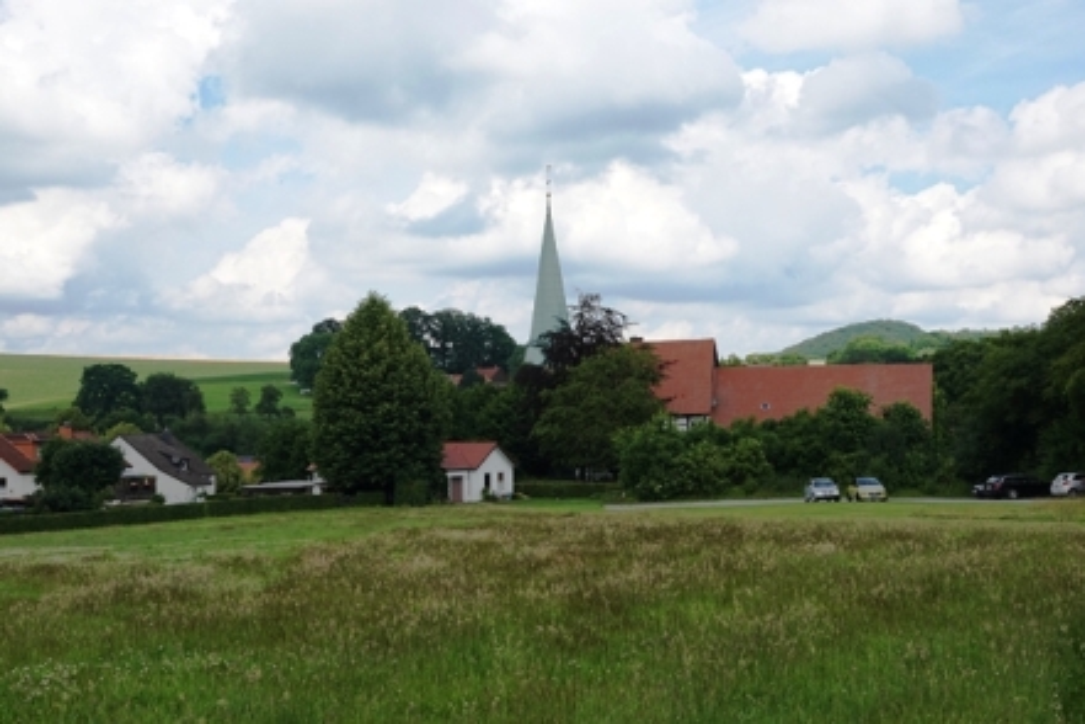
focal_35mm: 48
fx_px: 1447
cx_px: 542
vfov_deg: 28.1
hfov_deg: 41.1
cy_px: 362
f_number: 8
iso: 100
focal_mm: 17.55
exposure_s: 1/200
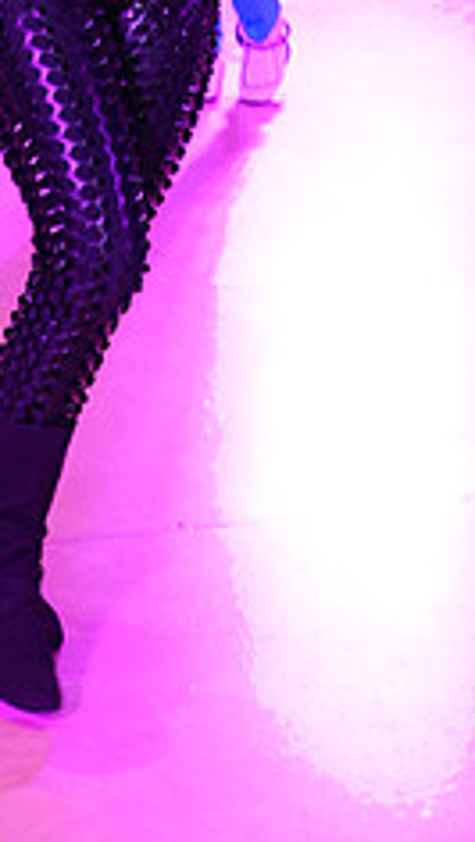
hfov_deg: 11.6
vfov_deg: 19.6
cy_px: -136
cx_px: -52
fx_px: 2303
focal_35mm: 103
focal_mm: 40
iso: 3200
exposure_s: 1/250
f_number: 6.3
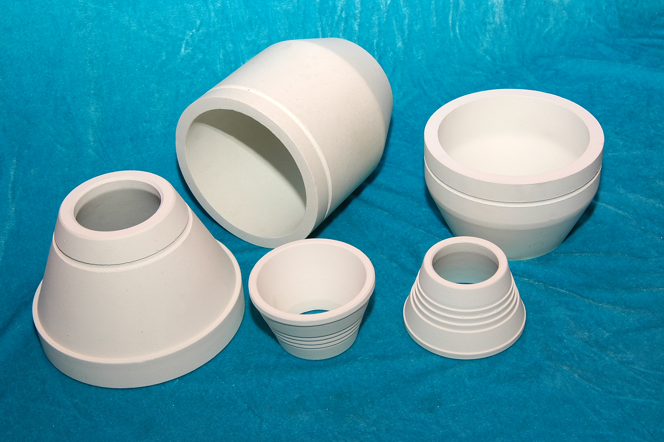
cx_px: 332
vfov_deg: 23.7
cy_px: 221
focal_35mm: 57
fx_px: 1050
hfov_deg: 35.1
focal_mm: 38
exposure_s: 1/60
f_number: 8
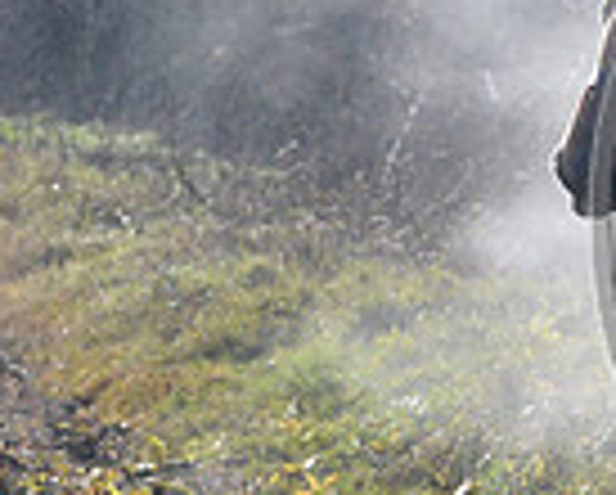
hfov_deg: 4.2
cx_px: 1003
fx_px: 8380
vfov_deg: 3.4
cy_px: 162
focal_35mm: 459
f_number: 5.6
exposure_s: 1/2500
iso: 1000
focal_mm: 116
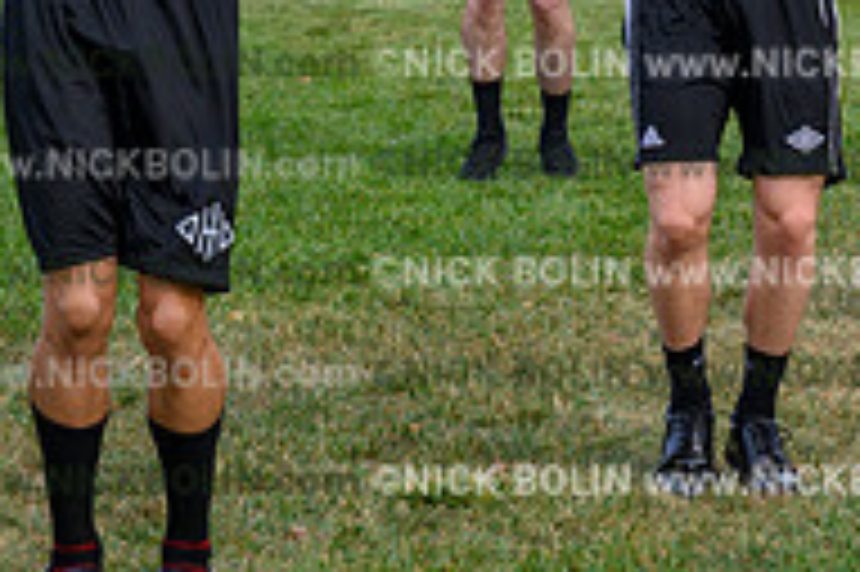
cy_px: -252
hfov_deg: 9.6
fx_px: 5084
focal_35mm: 213
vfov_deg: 6.4
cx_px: 716
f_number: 4.5
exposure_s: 1/800
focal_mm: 70
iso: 200
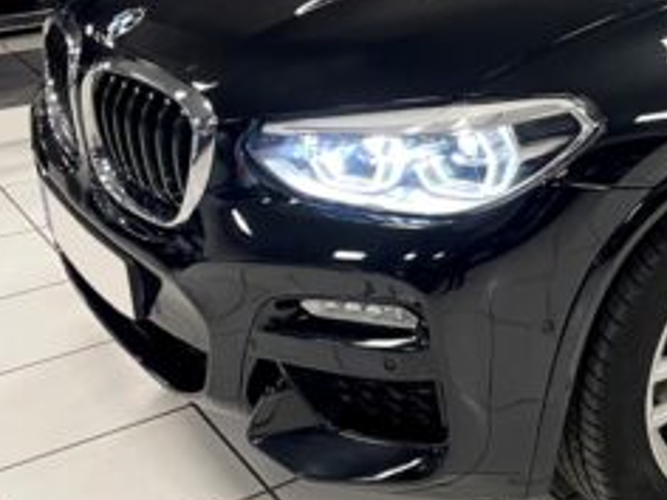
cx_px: 735
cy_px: 45
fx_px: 1272
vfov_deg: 21.7
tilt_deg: -14.3
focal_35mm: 66
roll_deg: +1.1
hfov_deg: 27.0
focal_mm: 4.2
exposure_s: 1/55
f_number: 1.6
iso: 125
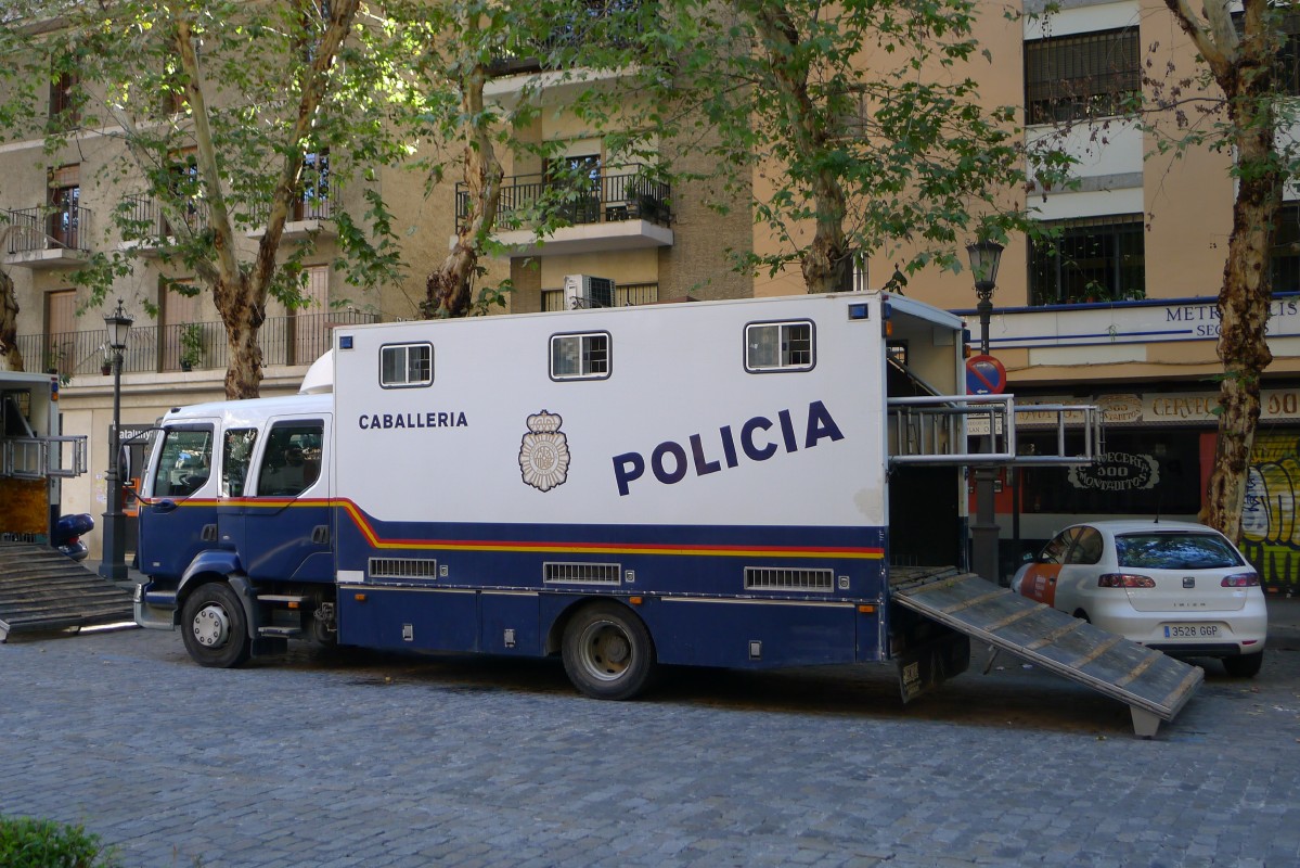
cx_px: 650
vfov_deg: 33.4
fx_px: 1445
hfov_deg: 48.4
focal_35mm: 40
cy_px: 434
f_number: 2.5
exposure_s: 1/80
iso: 80
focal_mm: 8.5
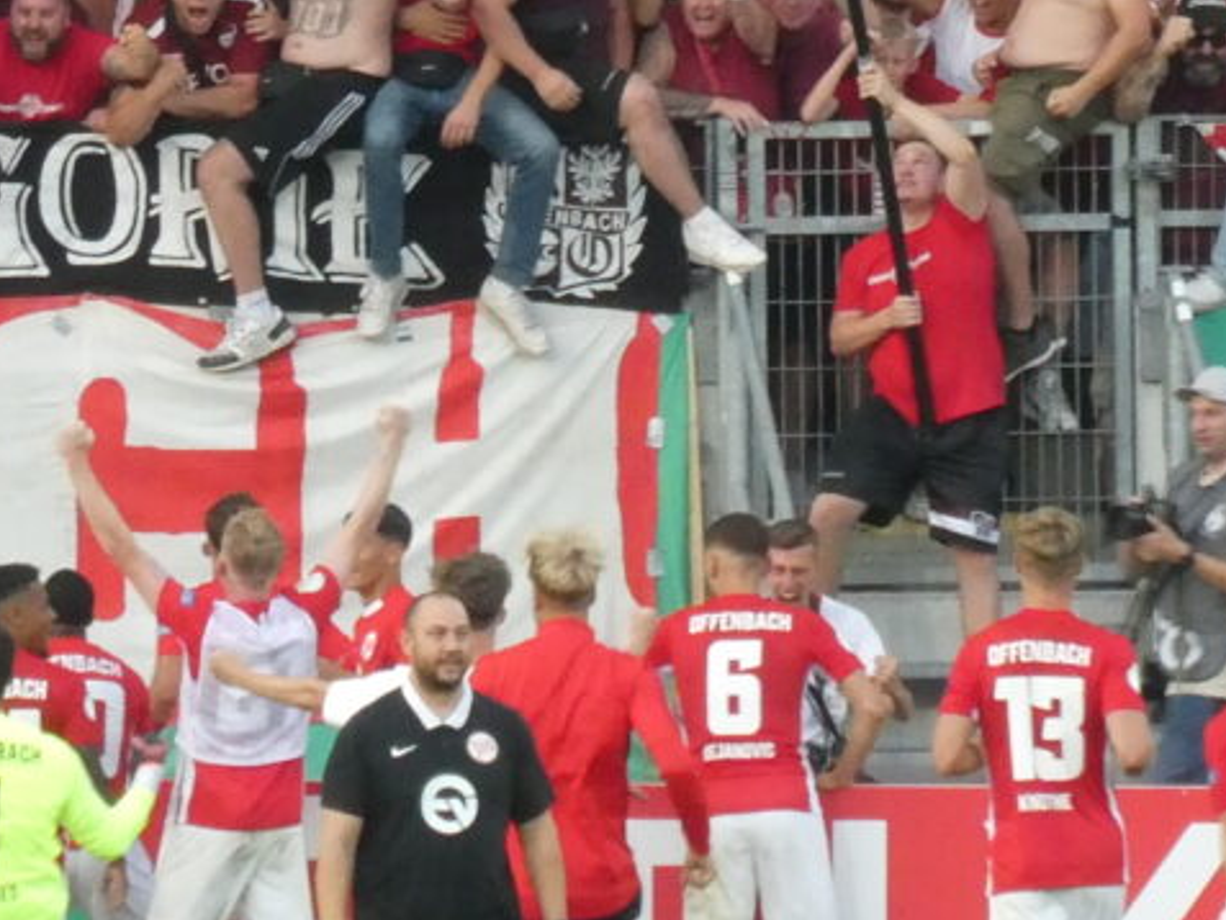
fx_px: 29687
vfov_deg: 1.8
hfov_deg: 2.4
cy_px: -64
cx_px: -72
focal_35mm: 838
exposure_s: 1/125
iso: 640
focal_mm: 44.8
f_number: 5.6
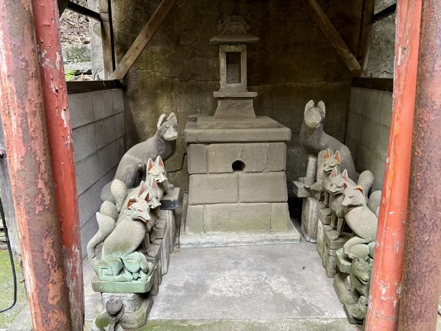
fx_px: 331
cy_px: 166
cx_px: 220
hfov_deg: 67.3
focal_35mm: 26
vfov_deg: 53.1
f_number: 1.6
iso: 320
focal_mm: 5.96
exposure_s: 1/60
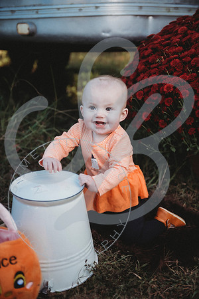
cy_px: 150
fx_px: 415
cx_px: 100
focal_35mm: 50
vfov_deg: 39.6
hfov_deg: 27.0
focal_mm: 50
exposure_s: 1/250
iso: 100
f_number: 2.8
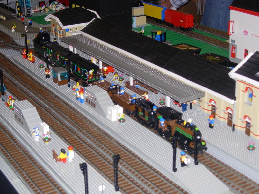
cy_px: 97
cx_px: 129
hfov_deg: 26.7
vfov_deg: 20.2
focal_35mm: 73
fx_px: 546
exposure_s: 1/82.9
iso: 102
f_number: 3.7
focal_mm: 14.9
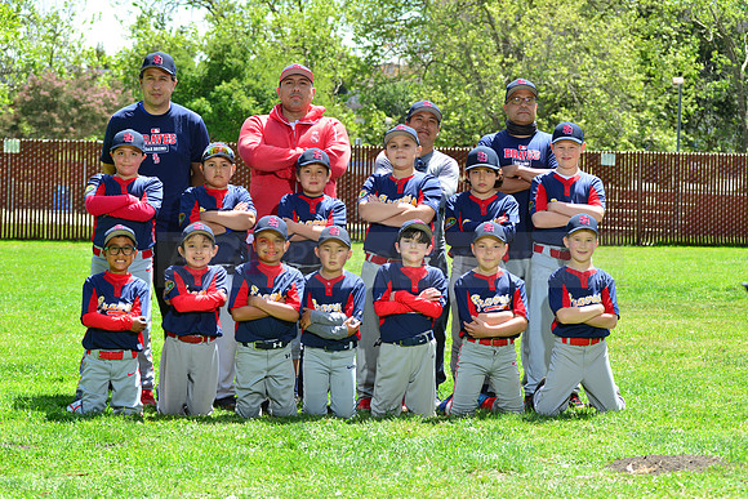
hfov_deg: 23.6
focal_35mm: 86
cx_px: 374
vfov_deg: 15.9
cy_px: 250
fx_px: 1787
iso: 200
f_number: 8
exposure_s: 1/200
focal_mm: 86
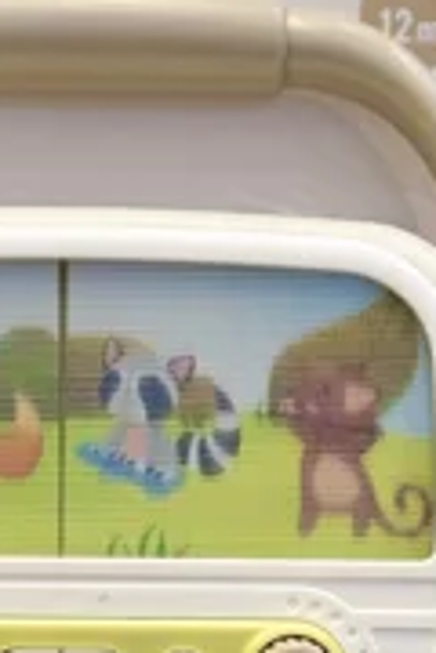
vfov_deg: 10.7
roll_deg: -0.2
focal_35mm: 192
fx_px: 3488
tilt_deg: -4.9
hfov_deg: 7.1
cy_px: 457
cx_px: 98
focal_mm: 5.96
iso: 50
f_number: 1.6
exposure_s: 1/50
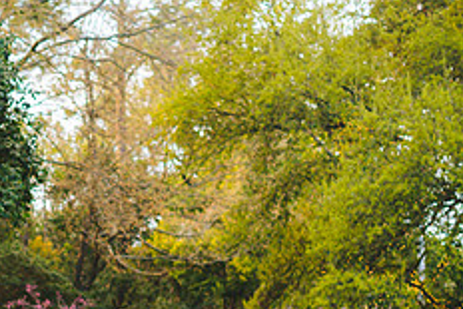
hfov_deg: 16.2
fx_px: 1609
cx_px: 58
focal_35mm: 125
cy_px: 353
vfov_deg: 10.8
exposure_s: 1/320
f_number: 2
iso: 400
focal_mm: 50
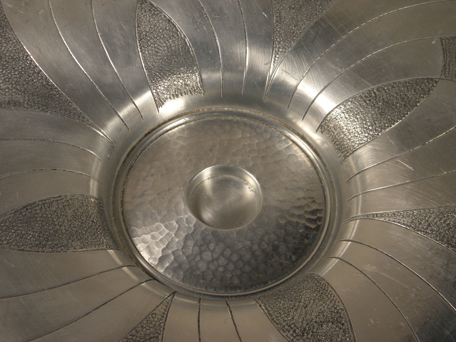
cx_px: 228
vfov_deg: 32.9
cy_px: 171
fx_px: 580
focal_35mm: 44
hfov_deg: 42.9
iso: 100
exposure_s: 1/80
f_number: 3.9
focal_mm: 7.9
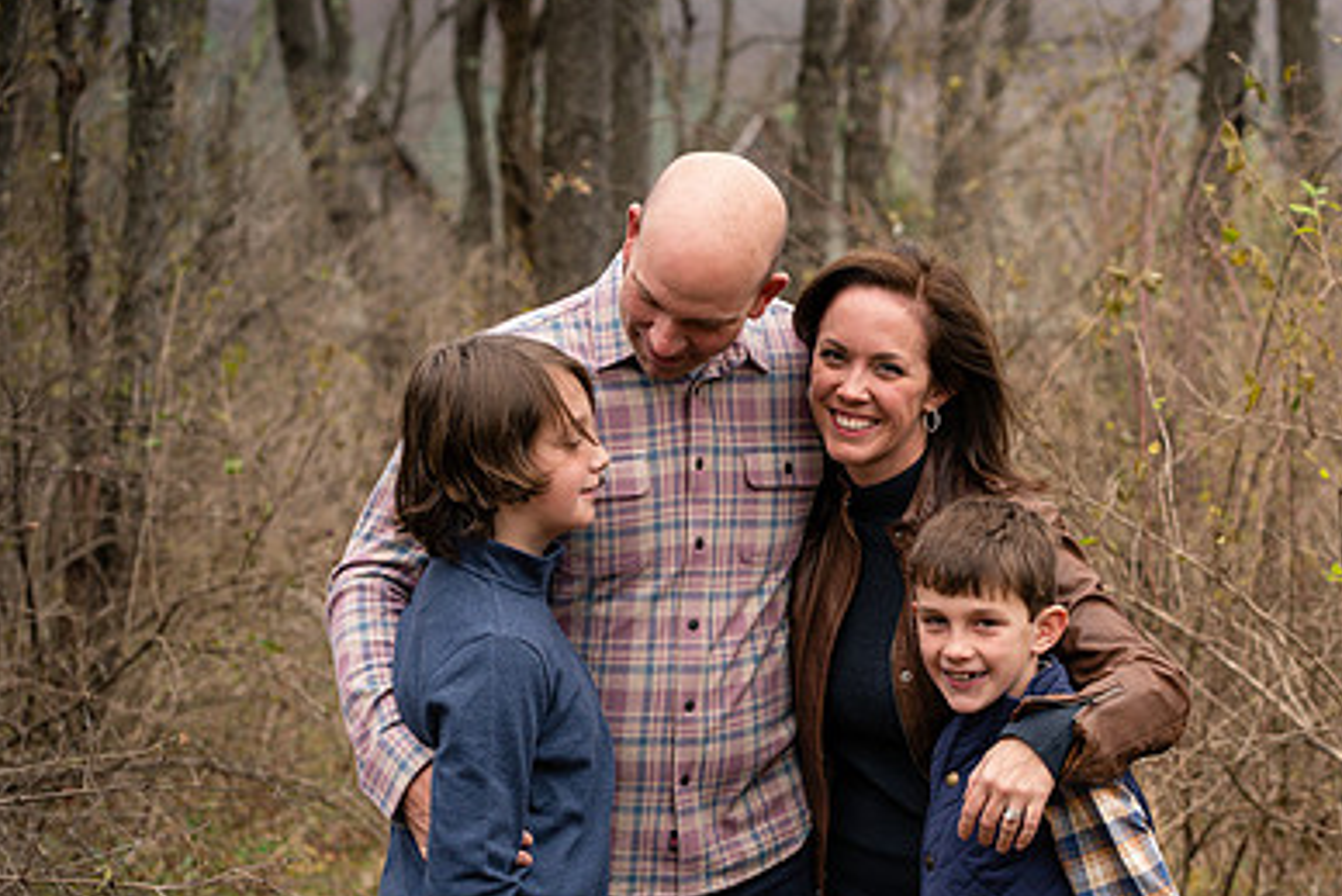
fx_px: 4736
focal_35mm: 127
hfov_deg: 16.1
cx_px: 993
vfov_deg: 10.8
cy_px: 590
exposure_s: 1/250
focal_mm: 85
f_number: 4.5
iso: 320
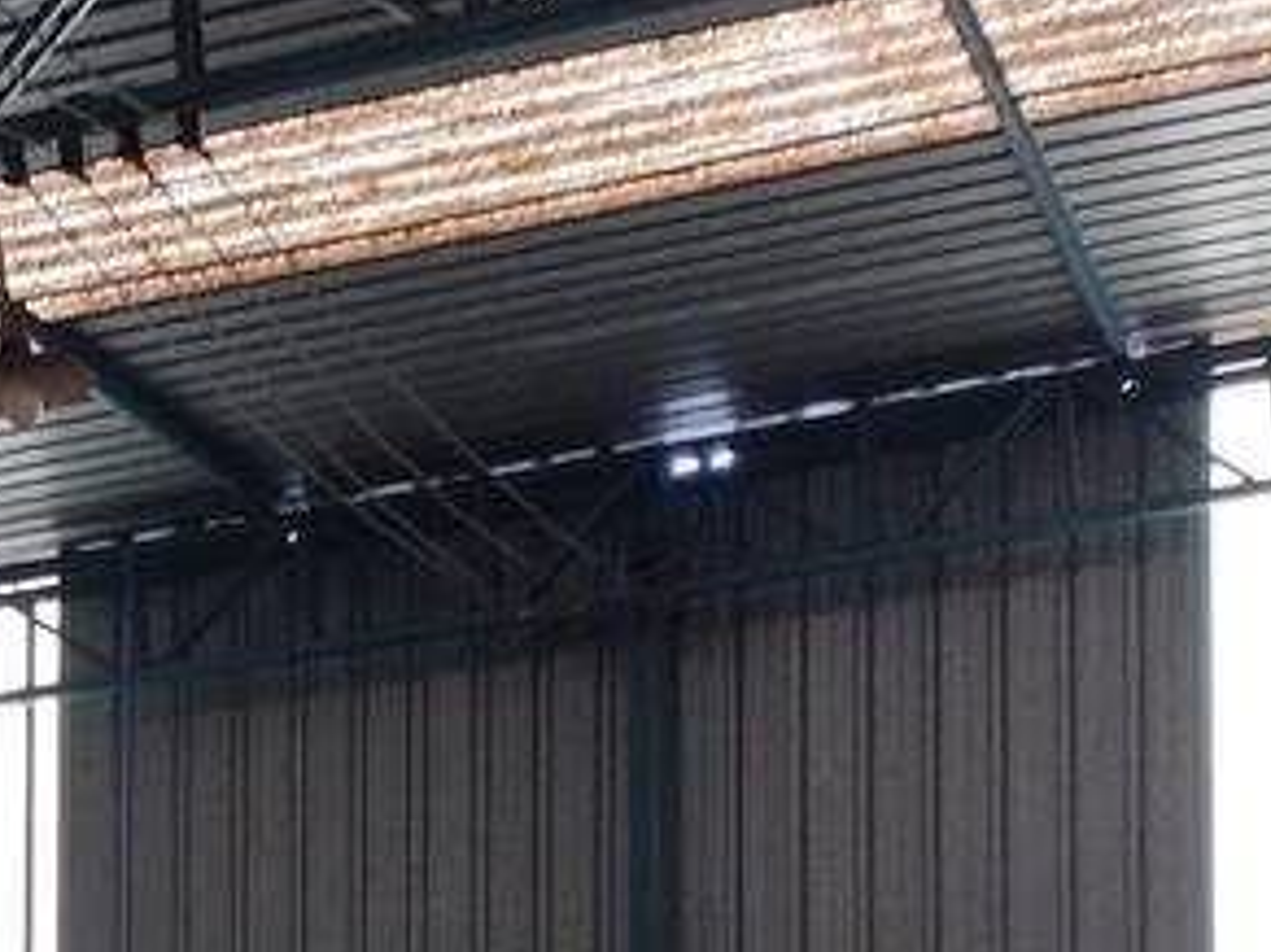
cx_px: -343
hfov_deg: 15.2
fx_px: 4551
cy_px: 1188
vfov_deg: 11.7
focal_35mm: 124
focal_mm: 4.71
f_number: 1.7
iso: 278
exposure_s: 1/40
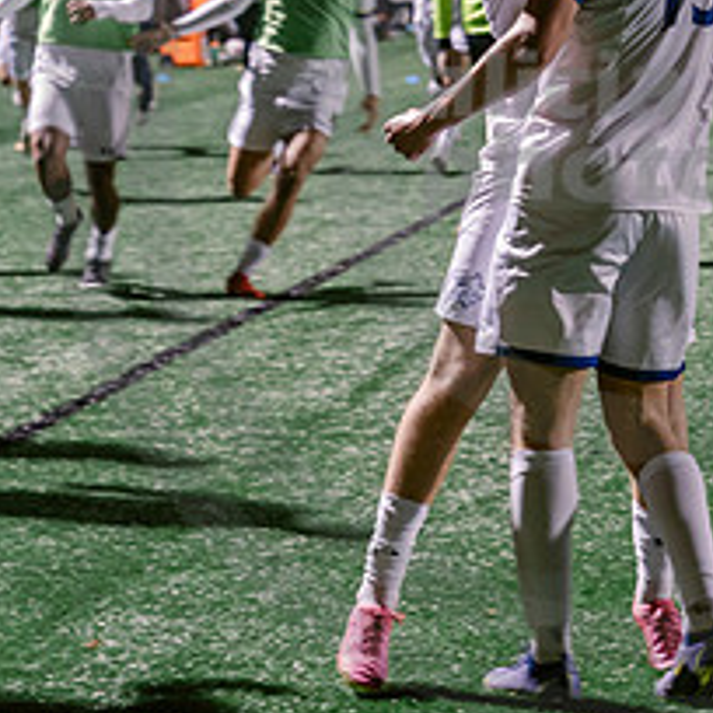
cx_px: 664
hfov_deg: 10.3
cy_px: 124
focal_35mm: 169
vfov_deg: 10.3
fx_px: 3938
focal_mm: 70
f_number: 4
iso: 2500
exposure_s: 1/125
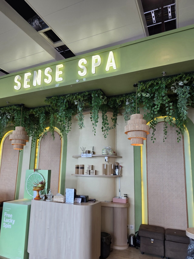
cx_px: 97
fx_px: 172
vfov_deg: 73.9
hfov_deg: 58.9
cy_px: 130
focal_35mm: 23
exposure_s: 1/101
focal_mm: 6.3
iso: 80
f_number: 1.7
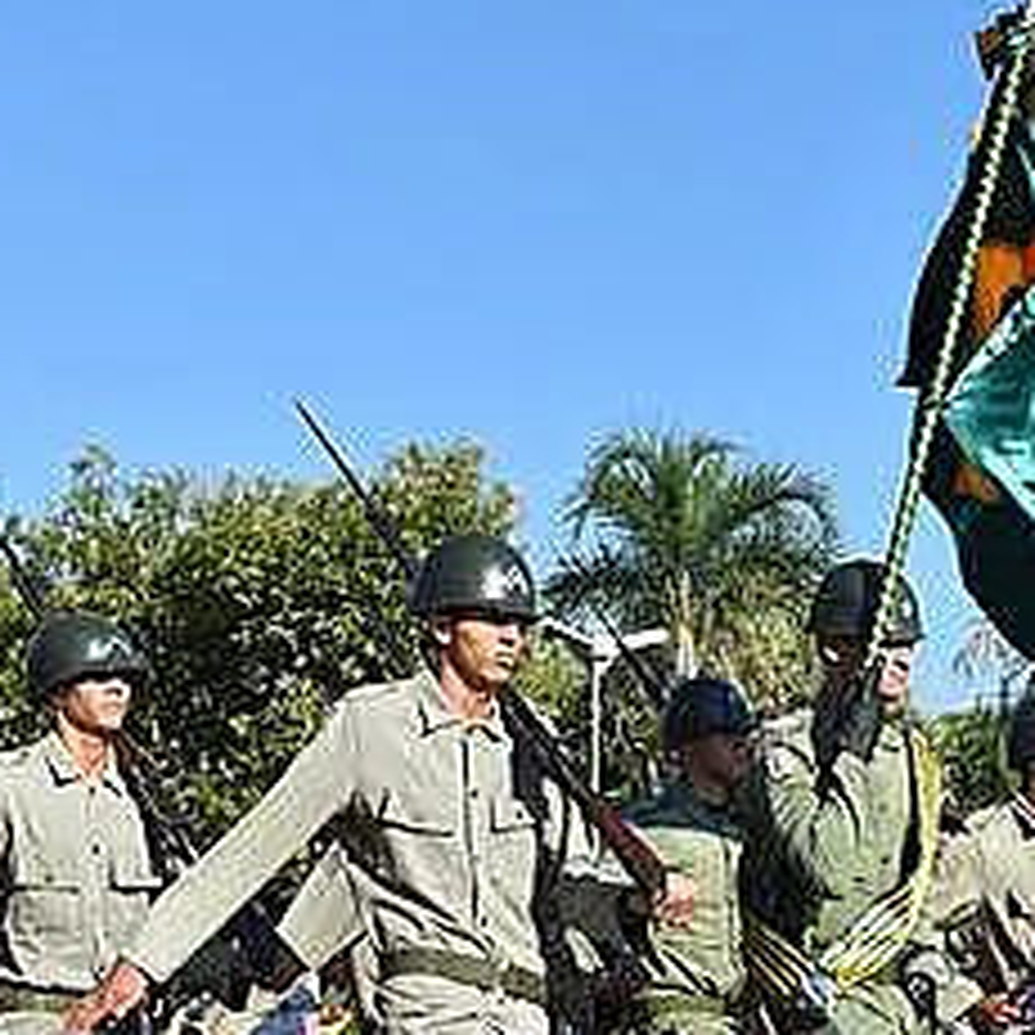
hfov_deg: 19.9
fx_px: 2875
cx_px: 981
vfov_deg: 20.3
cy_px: 776
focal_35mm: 85
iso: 200
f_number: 9
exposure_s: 1/320
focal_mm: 24
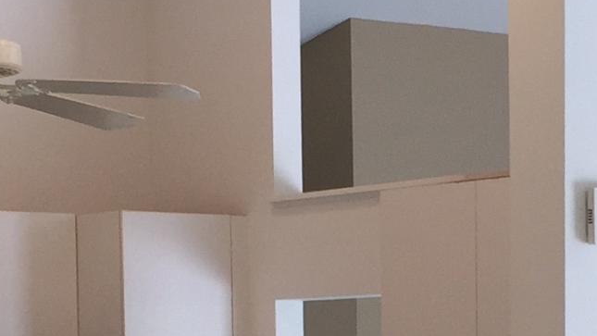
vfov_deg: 8.0
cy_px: 587
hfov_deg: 14.6
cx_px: 389
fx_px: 2327
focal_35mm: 147
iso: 40
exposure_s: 1/60
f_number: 2.2
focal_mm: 4.15
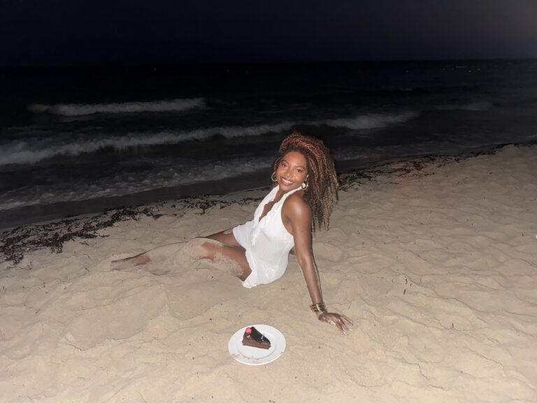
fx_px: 372
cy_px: 202
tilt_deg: -18.8
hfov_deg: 71.6
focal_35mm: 24
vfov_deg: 56.8
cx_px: 268
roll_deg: +0.6
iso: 250
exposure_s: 1/4
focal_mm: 6.76
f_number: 1.78
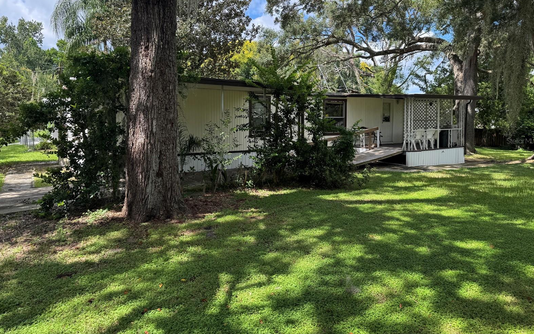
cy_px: 141
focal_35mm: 26
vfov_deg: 47.4
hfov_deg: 70.4
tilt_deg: -4.0
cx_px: 266
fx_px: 378
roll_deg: +0.3
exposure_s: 1/864
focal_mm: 6.76
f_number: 1.78
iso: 80
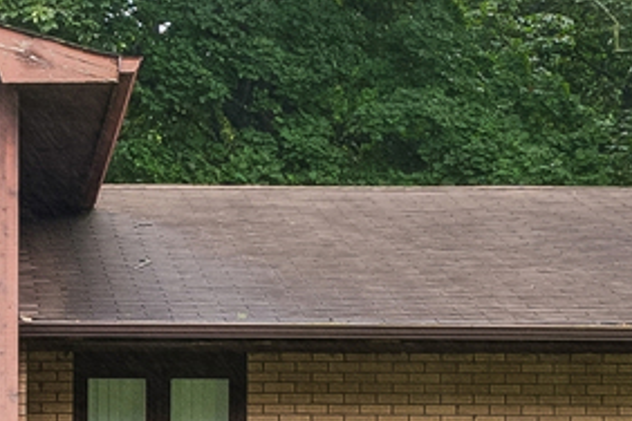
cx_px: -55
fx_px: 2932
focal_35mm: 167
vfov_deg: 8.2
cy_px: 114
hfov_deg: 12.1
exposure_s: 1/50
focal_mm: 29
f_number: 8
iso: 400
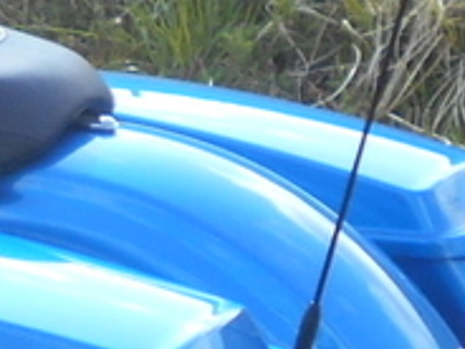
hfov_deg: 7.5
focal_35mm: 254
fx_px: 3412
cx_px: -495
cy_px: 91
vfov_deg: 5.8
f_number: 3.9
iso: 80
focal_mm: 6.7
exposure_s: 1/250
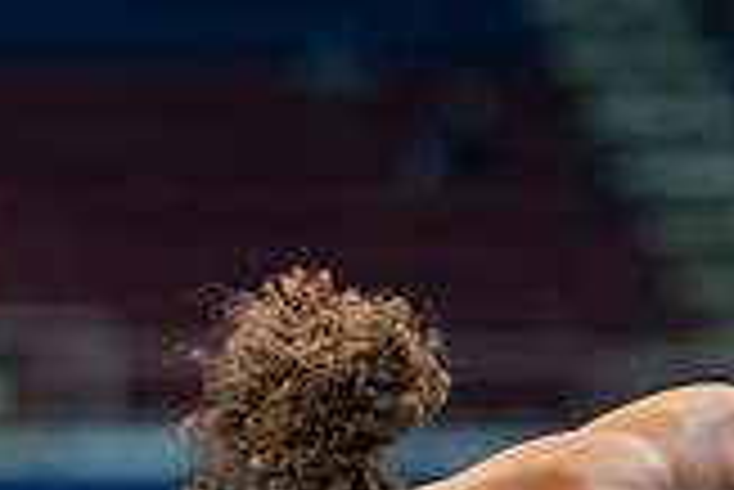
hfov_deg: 2.8
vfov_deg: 1.9
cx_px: 554
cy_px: 1157
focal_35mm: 742
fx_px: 15142
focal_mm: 130
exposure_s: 1/800
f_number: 2.8
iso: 1400
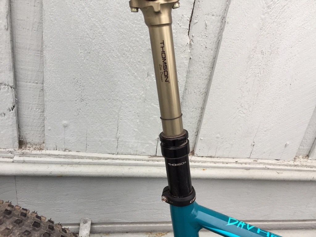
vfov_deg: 48.2
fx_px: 265
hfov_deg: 61.7
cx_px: 158
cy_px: 118
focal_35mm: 29
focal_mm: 4.15
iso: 50
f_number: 2.2
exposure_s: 1/120
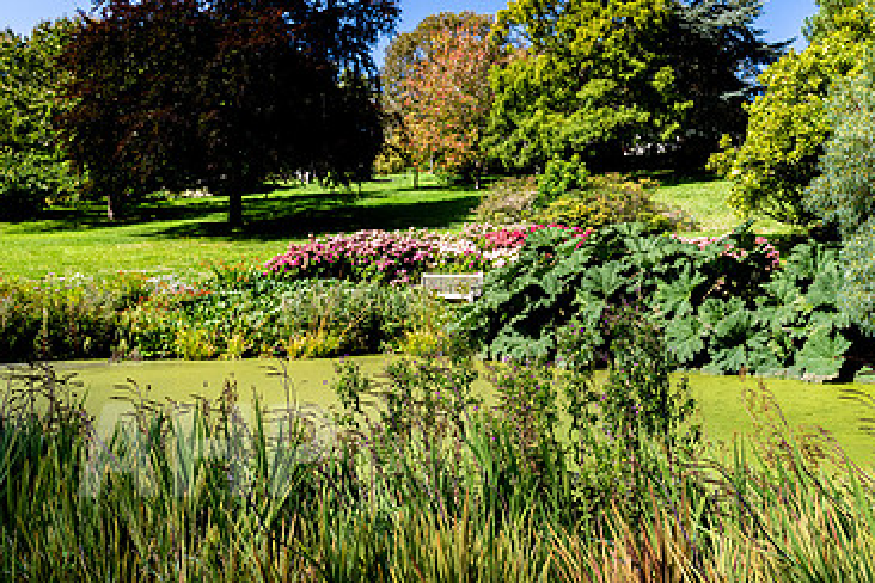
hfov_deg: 48.6
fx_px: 924
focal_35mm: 38
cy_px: 192
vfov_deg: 34.7
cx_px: 665
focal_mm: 24
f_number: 5.6
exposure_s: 1/640
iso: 400
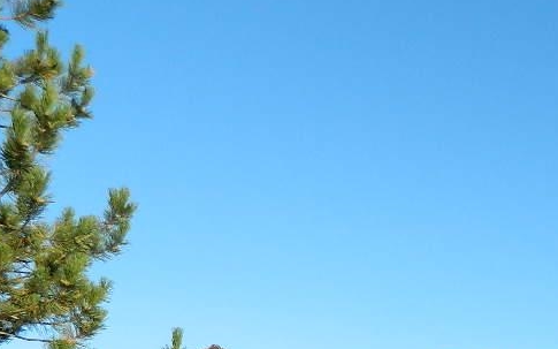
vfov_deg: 21.5
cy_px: 418
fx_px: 852
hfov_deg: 34.6
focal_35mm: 56
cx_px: 481
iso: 80
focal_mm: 4.5
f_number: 3.1
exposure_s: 1/500
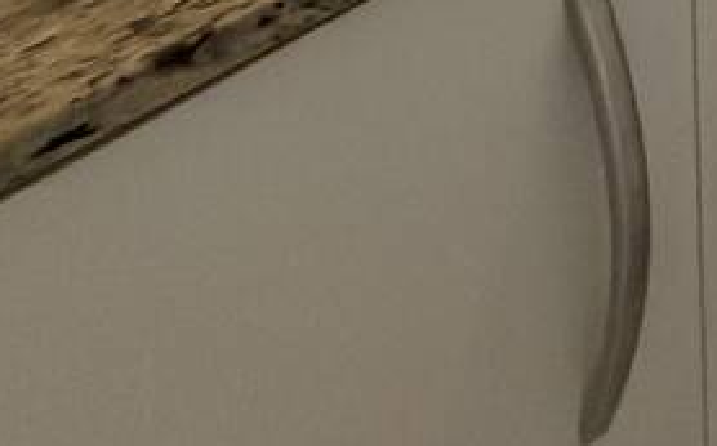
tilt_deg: -4.1
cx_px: 1661
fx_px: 1503
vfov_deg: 10.7
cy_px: -941
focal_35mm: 77
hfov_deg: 15.7
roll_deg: -1.4
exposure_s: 1/60
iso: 200
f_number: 2.2
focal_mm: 2.22
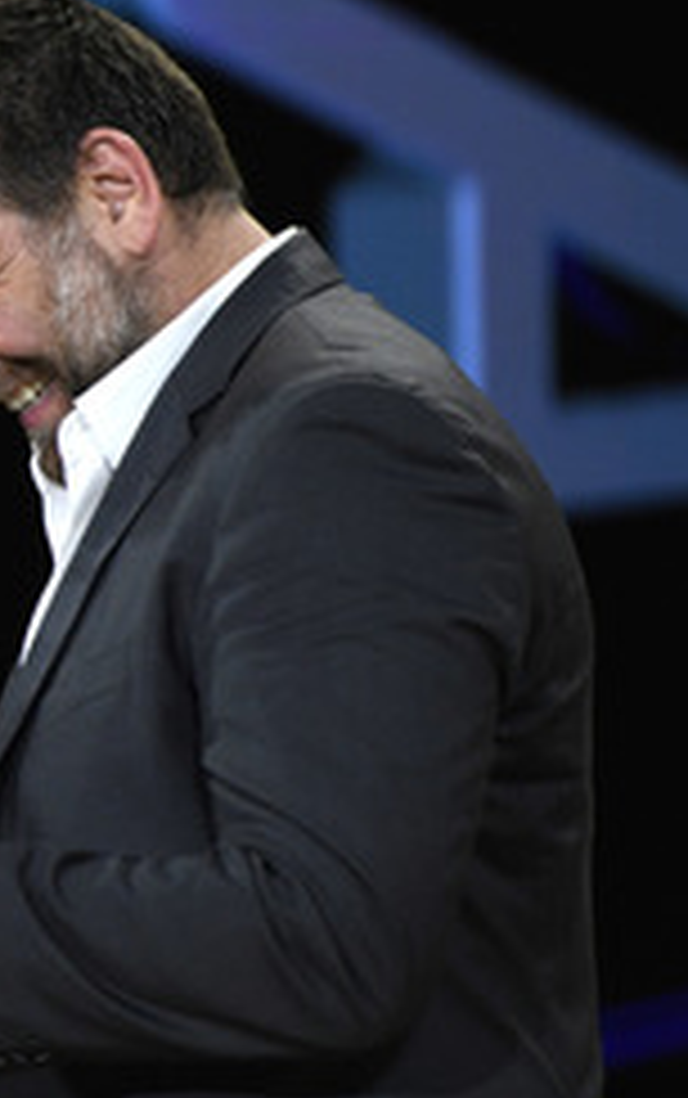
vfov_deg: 5.6
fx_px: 11254
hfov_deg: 3.5
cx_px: -268
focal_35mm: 376
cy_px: 626
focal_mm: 200
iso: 2000
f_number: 4
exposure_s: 1/320
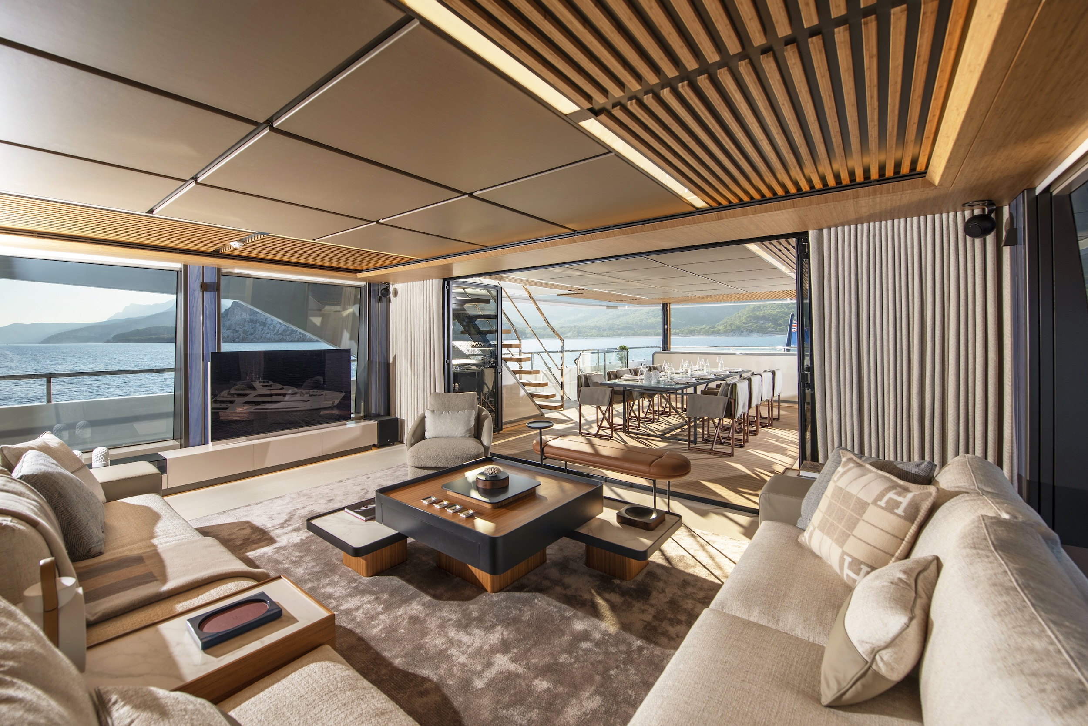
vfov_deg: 81.2
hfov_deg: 104.2
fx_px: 423
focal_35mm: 14
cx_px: 544
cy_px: 363
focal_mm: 14
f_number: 6.3
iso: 100
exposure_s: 1/125
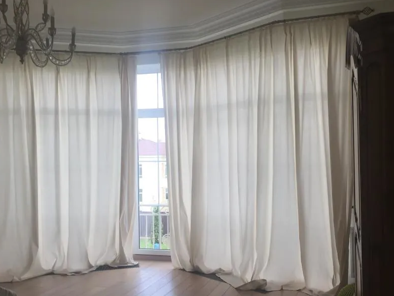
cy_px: 161
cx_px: 219
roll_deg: -0.1
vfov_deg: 37.7
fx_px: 433
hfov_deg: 48.9
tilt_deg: +0.5
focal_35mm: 38
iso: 32
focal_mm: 4.15
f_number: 2.2
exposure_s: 1/173
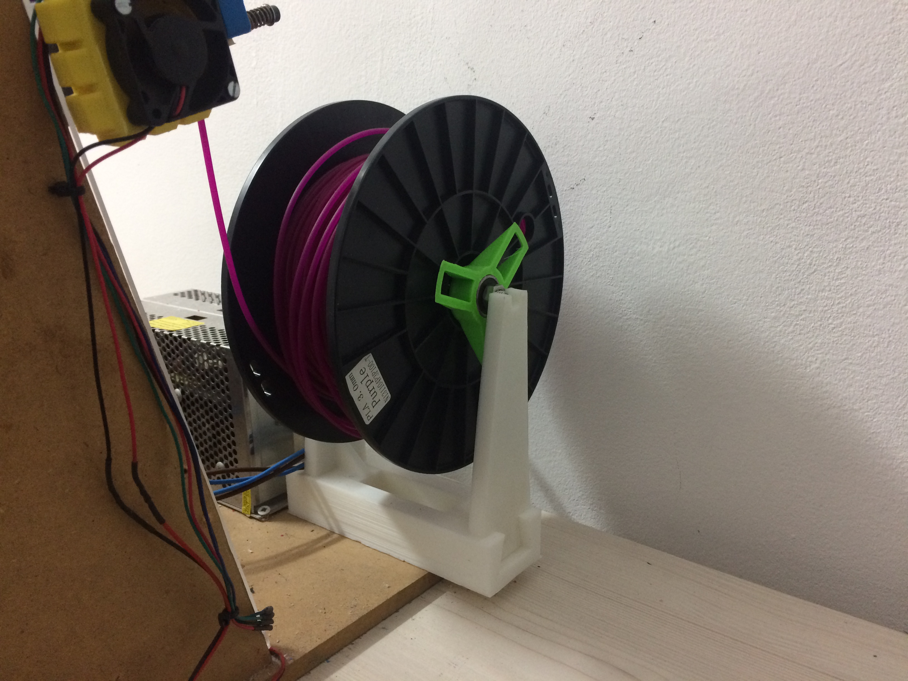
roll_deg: -1.3
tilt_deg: -15.4
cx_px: 454
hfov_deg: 61.7
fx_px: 761
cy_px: 340
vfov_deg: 48.2
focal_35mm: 29
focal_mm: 4.15
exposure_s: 1/33
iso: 250
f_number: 2.2
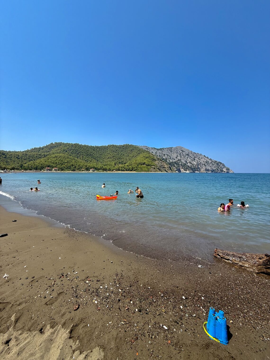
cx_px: 135
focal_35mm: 14
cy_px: 180
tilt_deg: -2.9
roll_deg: -1.1
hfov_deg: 85.7
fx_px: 146
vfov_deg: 102.1
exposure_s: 1/1901
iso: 50
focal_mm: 2.22
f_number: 2.2
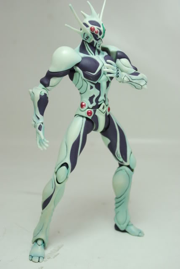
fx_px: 325
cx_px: 90
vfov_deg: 44.9
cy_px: 134
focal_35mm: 44
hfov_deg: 30.9
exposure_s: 1/50
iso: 800
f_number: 6.3
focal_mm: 29
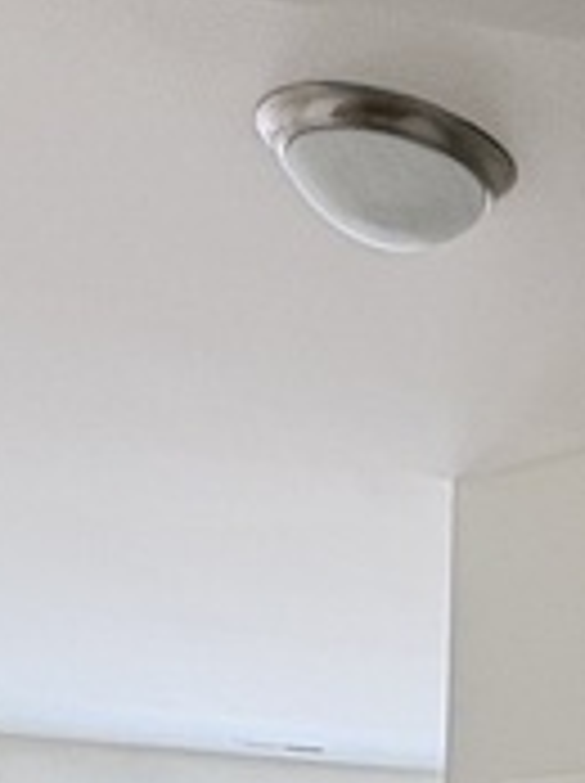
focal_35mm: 87
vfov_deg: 18.5
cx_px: 1071
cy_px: 1341
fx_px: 1965
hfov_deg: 14.7
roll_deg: -3.2
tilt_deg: -5.5
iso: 160
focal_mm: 2.22
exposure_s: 1/120
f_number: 2.2
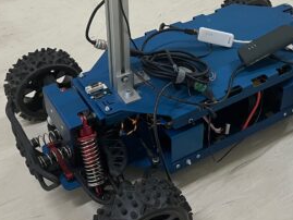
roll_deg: -1.8
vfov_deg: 24.8
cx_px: 192
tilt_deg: -34.2
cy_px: 45
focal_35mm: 58
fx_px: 491
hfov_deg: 33.0
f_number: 1.6
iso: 125
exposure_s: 1/60
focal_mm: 5.1
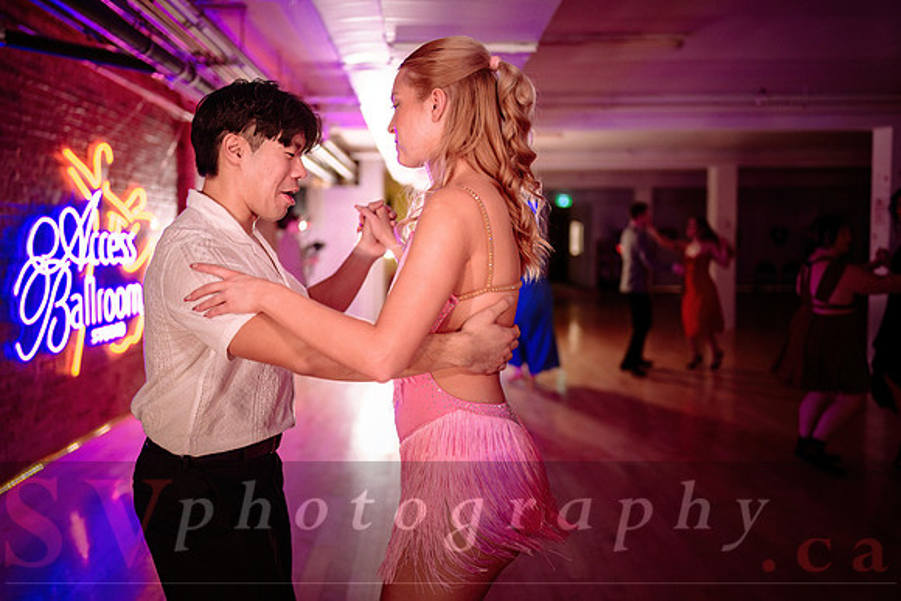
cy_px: 277
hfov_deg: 60.4
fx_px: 773
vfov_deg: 42.5
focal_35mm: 31
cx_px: 410
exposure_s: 1/250
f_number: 1.4
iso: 2500
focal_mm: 28
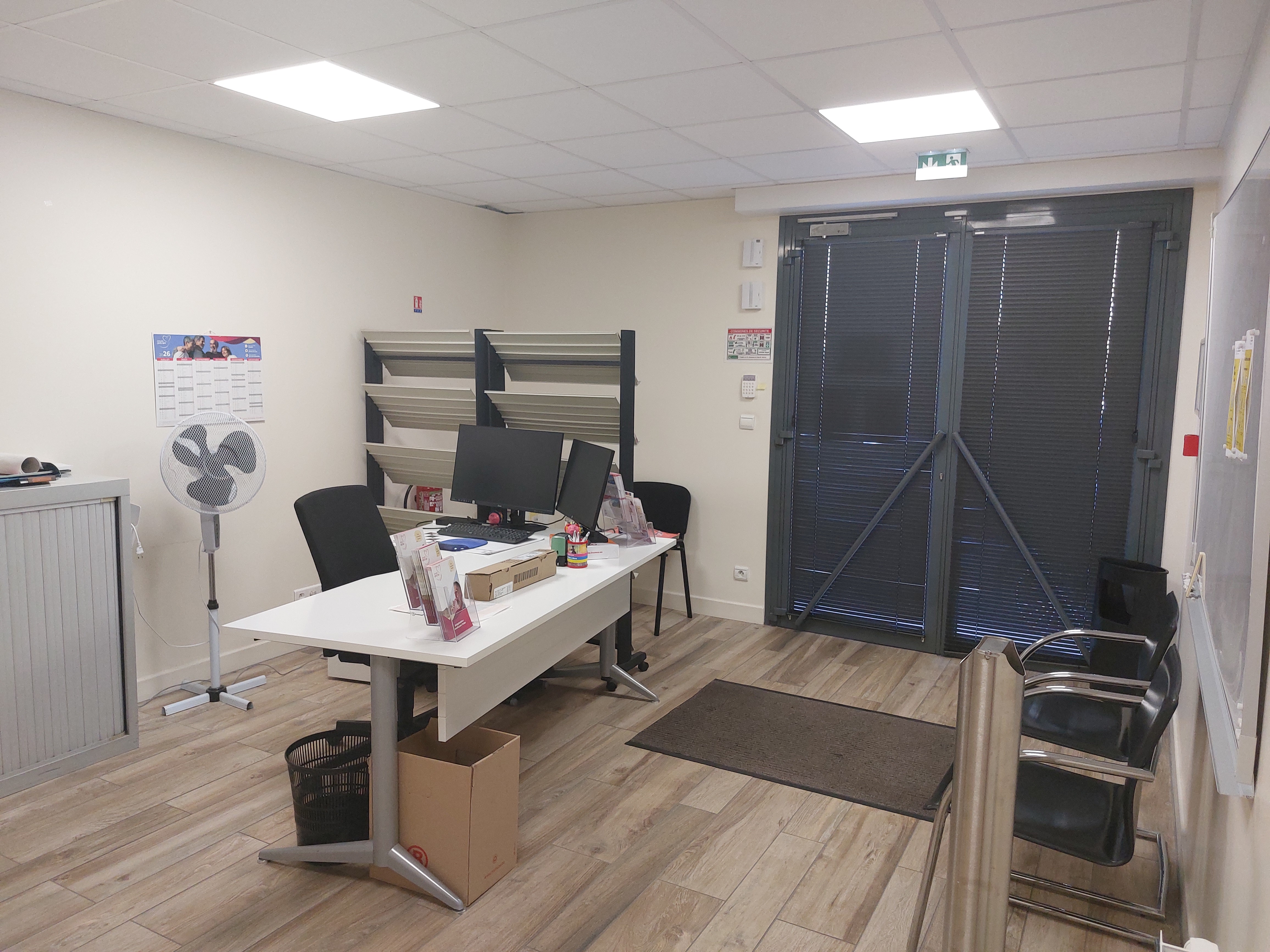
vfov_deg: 54.9
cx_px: 635
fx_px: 917
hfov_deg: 69.4
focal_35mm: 25
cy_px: 476
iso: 200
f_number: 1.8
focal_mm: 5.23
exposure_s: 1/100
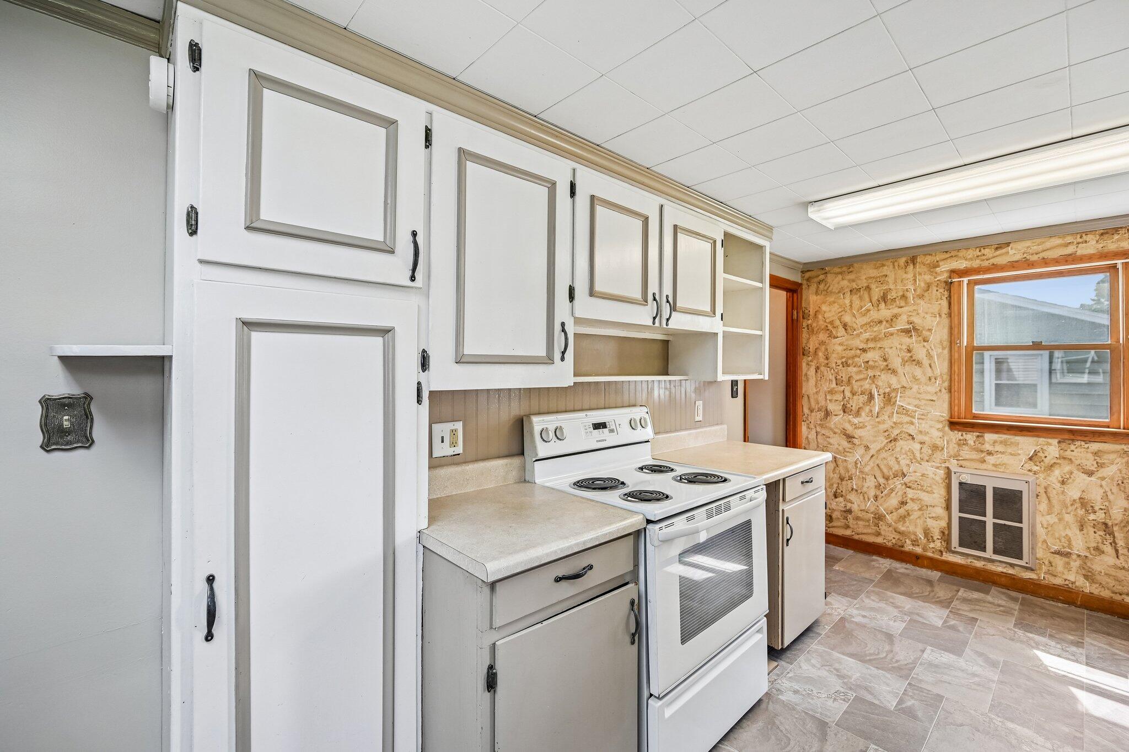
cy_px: 376
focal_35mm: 16
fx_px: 486
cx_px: 564
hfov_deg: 98.5
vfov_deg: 75.5
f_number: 4
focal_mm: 15.5
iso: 400
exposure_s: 1/125
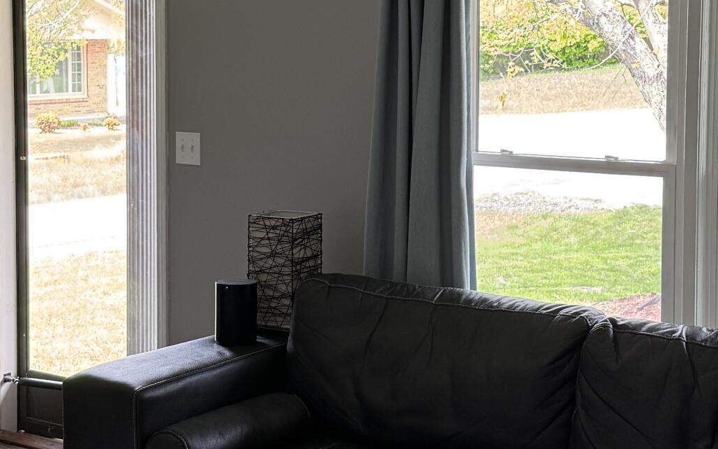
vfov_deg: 17.6
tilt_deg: -5.3
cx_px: 310
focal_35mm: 74
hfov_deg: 27.8
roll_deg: -0.1
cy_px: 150
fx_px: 1448
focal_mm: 6.76
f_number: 1.78
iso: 160
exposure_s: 1/120
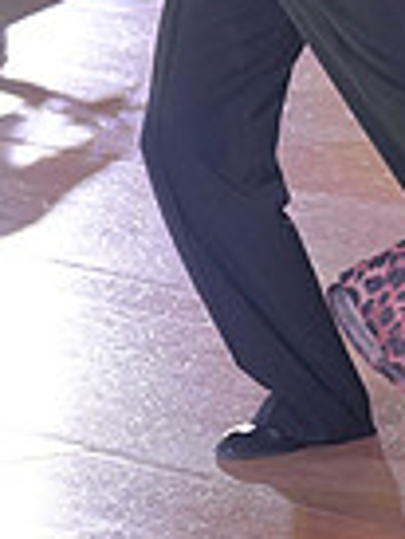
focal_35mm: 293
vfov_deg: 6.7
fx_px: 4564
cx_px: 596
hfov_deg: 5.0
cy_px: -169
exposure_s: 1/400
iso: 2000
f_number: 4
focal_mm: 72
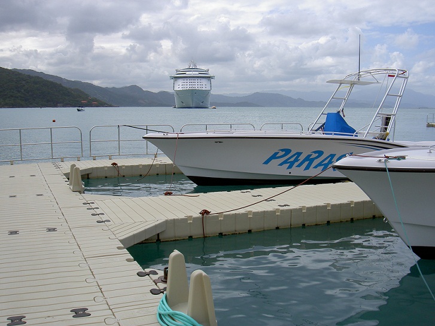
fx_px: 490
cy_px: 163
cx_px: 218
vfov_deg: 36.8
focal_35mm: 39
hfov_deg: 47.9
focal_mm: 8
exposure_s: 1/640
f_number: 4.7
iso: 100
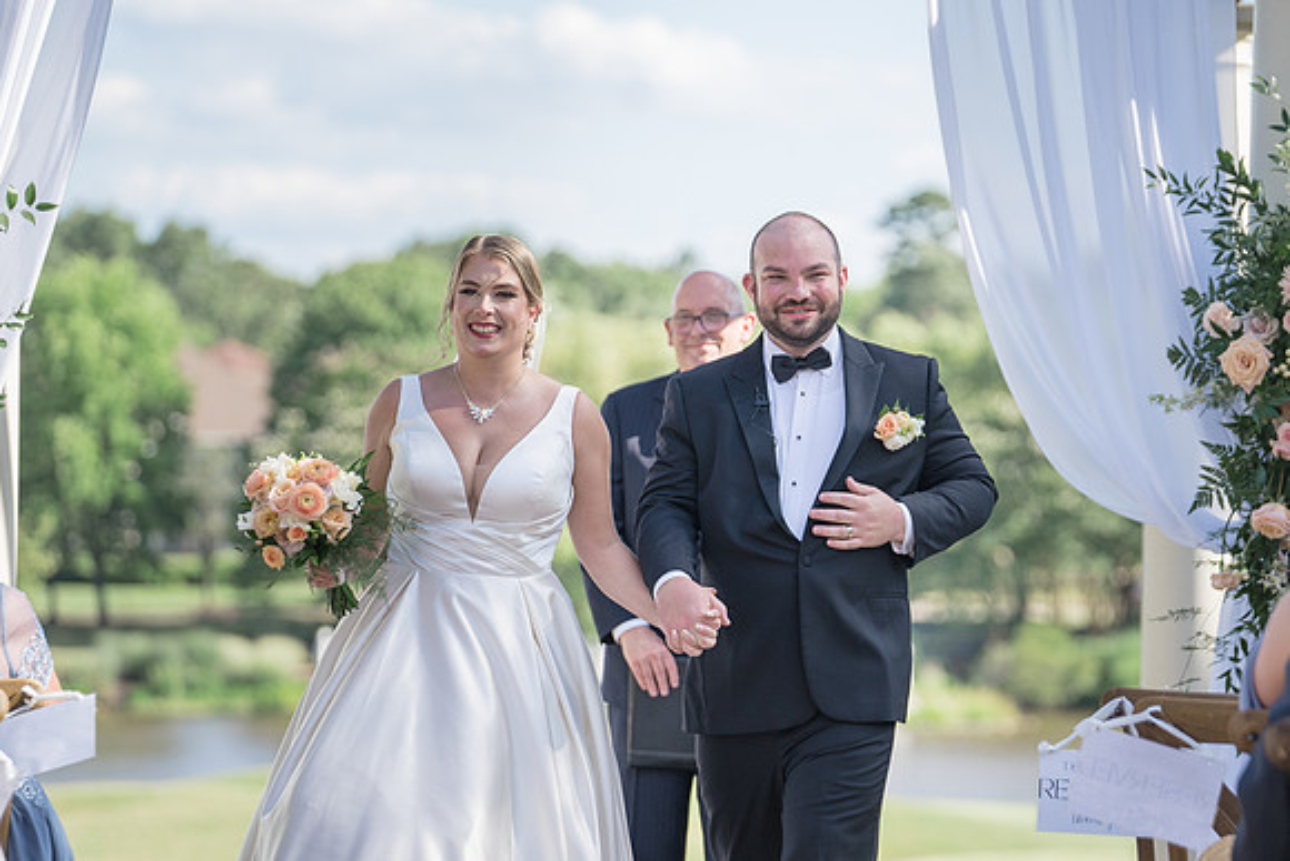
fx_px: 6586
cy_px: 424
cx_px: 713
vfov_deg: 7.5
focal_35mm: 184
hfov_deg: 11.2
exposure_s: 1/500
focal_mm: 162
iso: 100
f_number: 4
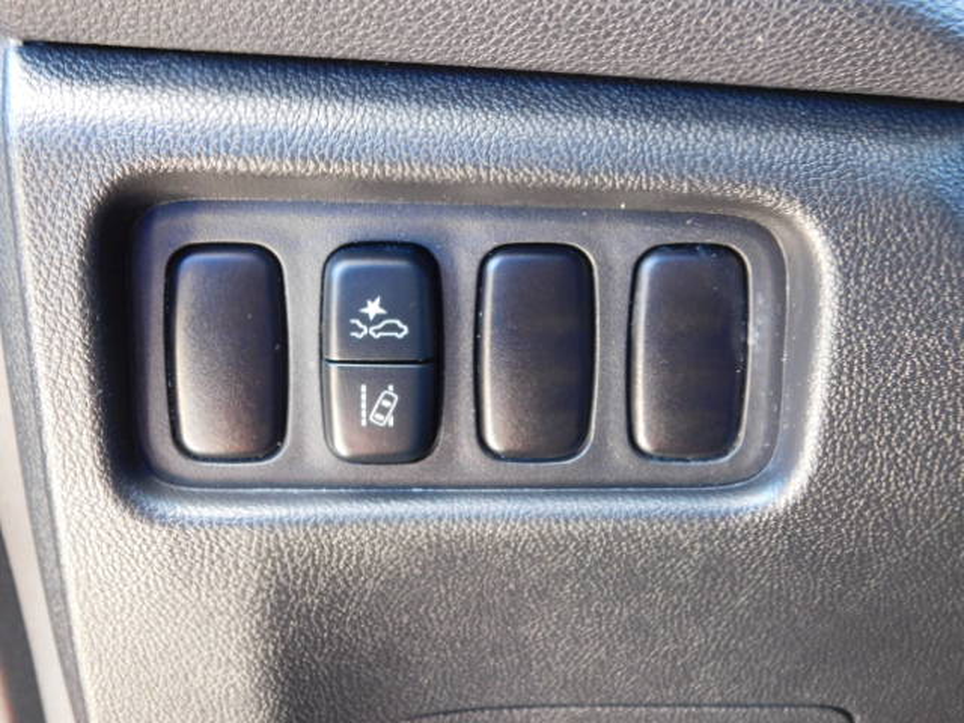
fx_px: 1643
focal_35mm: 59
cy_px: 362
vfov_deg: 24.8
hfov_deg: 32.7
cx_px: 482
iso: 400
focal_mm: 10.4
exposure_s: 1/10
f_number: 4
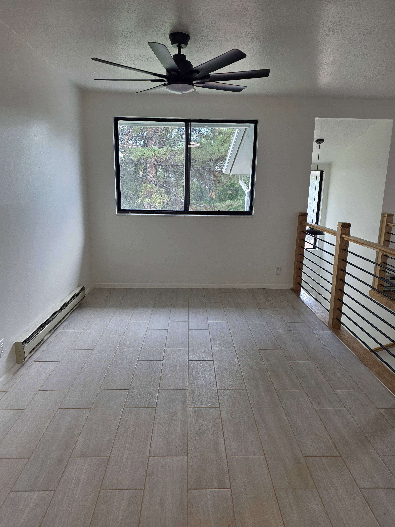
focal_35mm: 23
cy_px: 264
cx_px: 198
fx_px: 350
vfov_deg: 73.9
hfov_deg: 58.9
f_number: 1.7
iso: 64
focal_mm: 6.25
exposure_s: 1/120
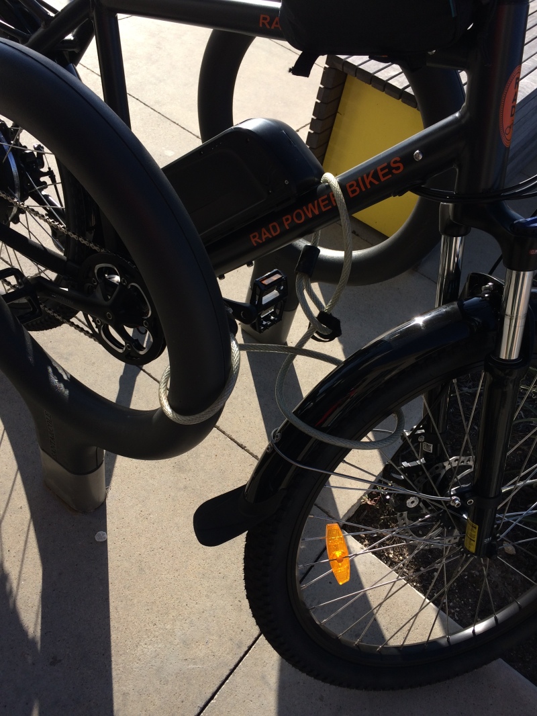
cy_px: 358
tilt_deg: -53.0
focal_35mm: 29
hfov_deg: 48.2
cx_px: 268
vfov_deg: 61.6
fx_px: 600
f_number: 2.2
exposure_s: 1/1172
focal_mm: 4.15
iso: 32
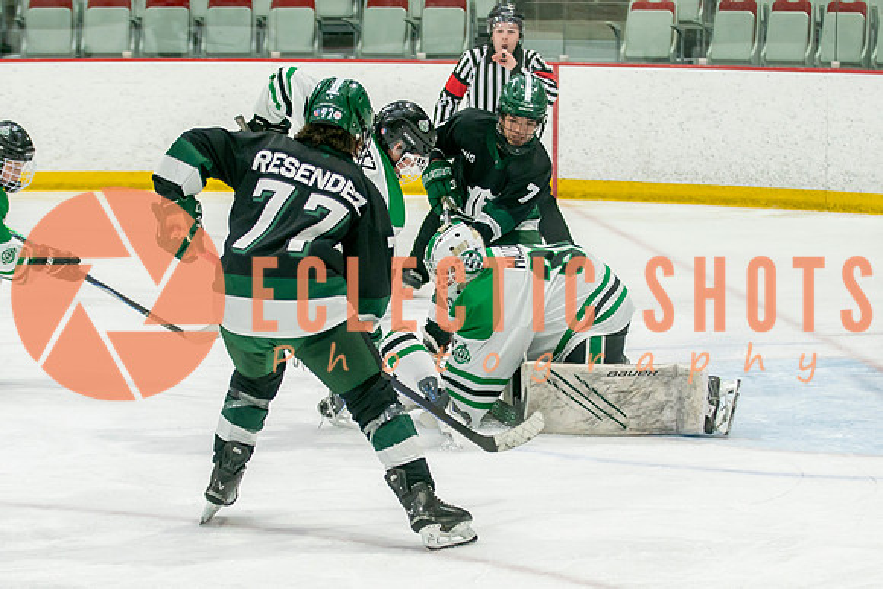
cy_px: 323
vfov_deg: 9.5
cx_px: 389
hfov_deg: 14.3
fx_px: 3527
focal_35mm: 144
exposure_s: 1/640
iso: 800
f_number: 3.2
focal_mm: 70
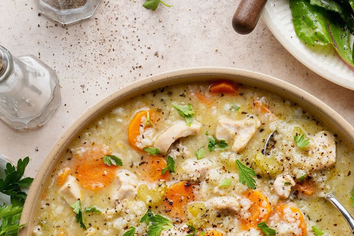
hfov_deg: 23.1
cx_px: 214
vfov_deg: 15.1
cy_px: 263
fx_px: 865
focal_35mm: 88
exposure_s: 1/200
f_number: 13
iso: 400
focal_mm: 48
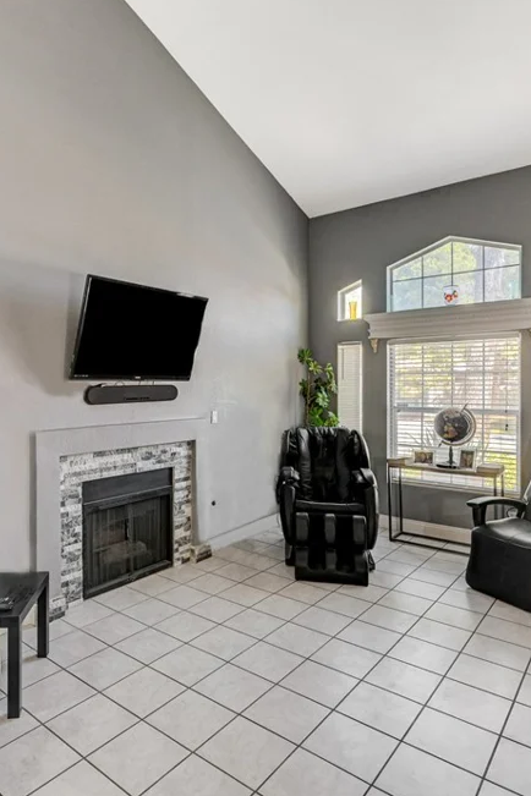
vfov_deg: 78.6
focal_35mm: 22
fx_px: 487
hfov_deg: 56.6
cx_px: 201
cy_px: 383
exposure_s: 1/15
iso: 450
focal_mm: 14
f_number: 8
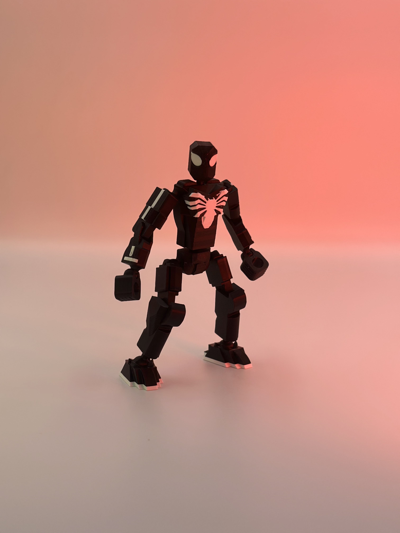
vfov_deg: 39.7
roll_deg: -1.7
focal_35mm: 48
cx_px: 200
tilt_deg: -10.5
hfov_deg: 30.3
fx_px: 740
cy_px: 266
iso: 125
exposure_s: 1/143
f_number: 1.78
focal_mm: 6.86
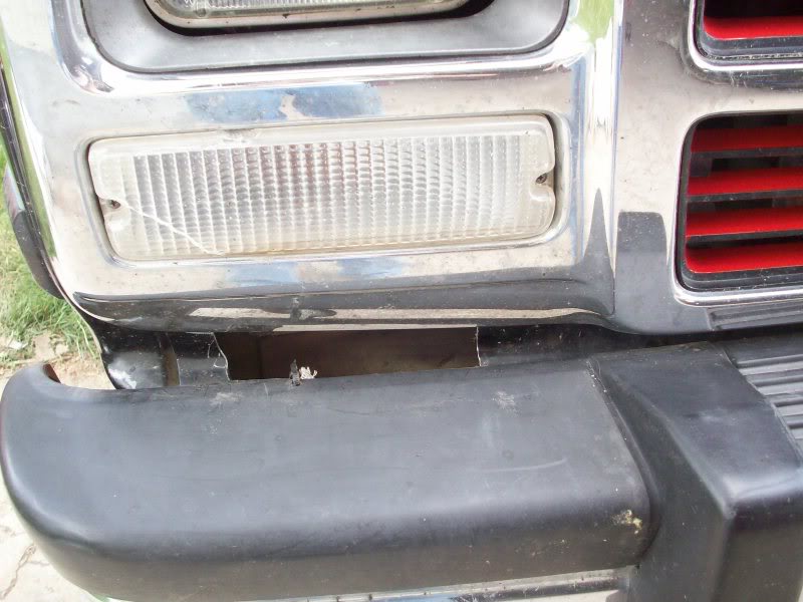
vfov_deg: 38.7
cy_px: 301
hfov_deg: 50.1
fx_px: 858
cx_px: 402
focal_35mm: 37
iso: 160
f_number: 2.8
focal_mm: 6.2
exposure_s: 1/80.8
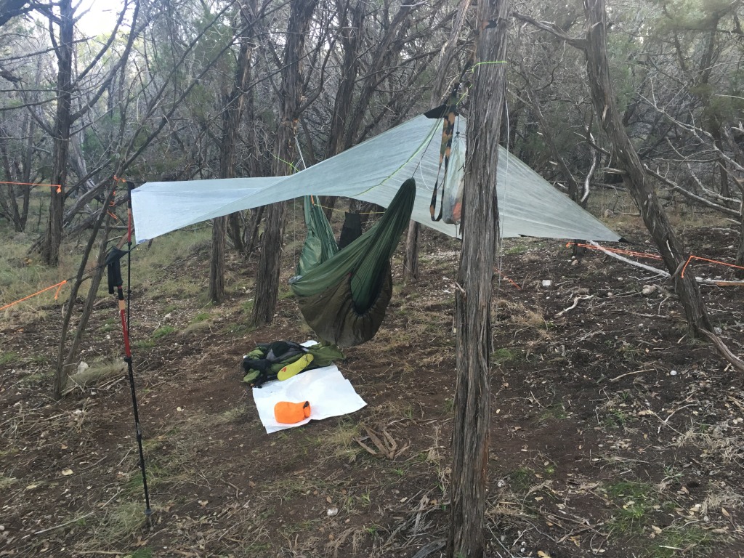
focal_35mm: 29
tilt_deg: -9.9
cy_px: 279
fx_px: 623
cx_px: 372
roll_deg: -2.0
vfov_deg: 48.2
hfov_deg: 61.7
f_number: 2.2
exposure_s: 1/30
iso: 80
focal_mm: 4.15
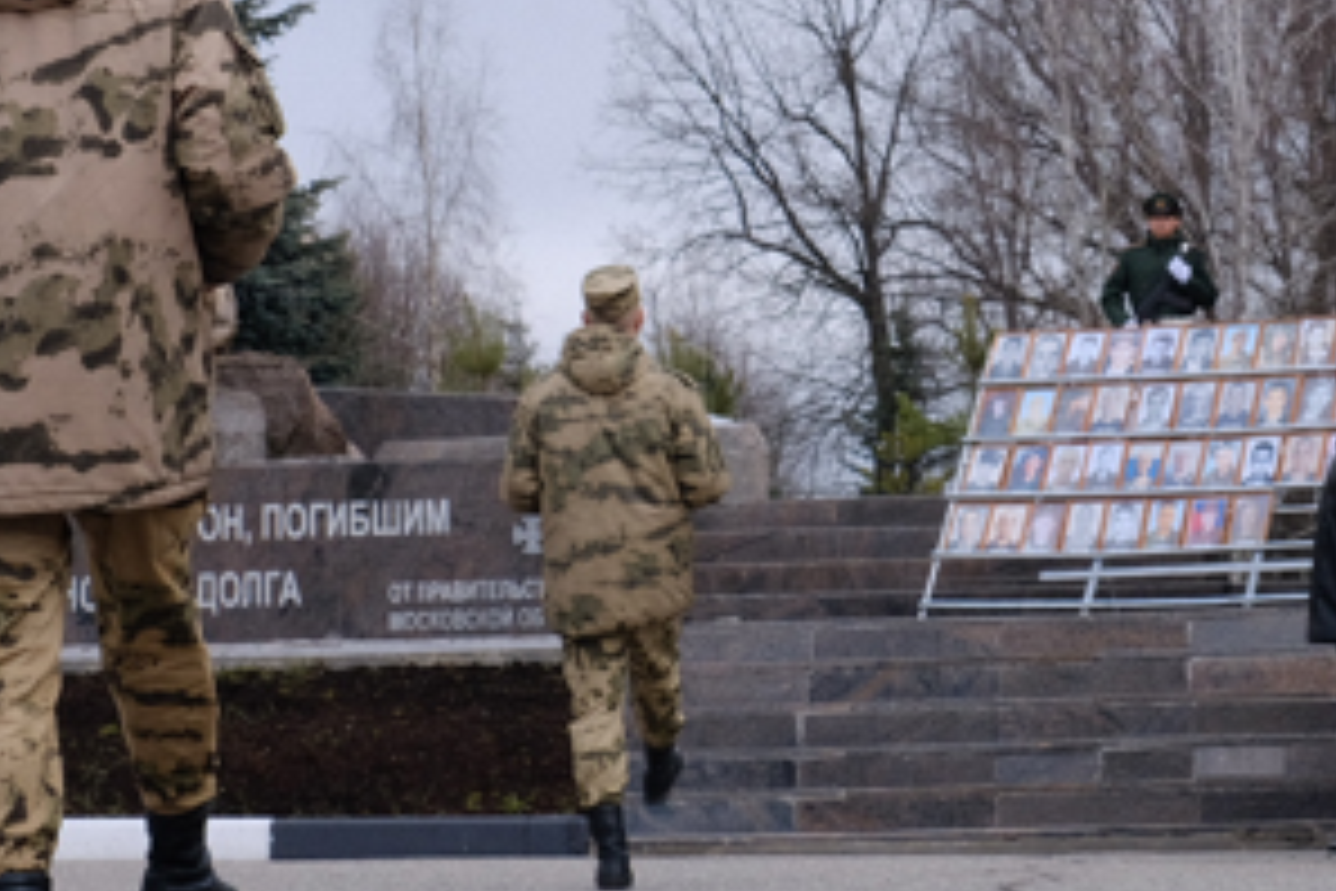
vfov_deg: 10.2
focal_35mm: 134
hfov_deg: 15.1
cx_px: 1188
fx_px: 4972
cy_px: 27
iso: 500
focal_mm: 35
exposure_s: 1/500
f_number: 9
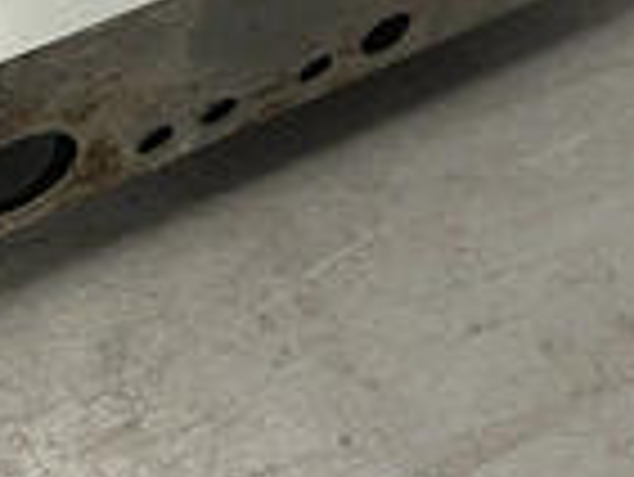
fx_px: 1301
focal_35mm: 71
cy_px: -86
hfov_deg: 26.4
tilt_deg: -49.3
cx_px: 49
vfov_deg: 19.6
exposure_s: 1/60
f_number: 1.6
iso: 250
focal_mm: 5.1
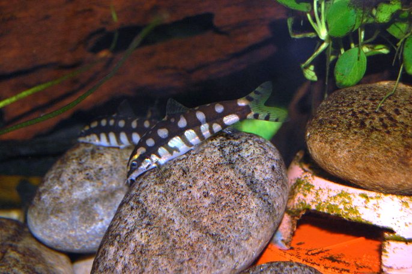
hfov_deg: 24.6
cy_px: 137
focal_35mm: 82
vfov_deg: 16.5
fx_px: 943
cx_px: 206
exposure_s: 1/60
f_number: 8
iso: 400
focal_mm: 55
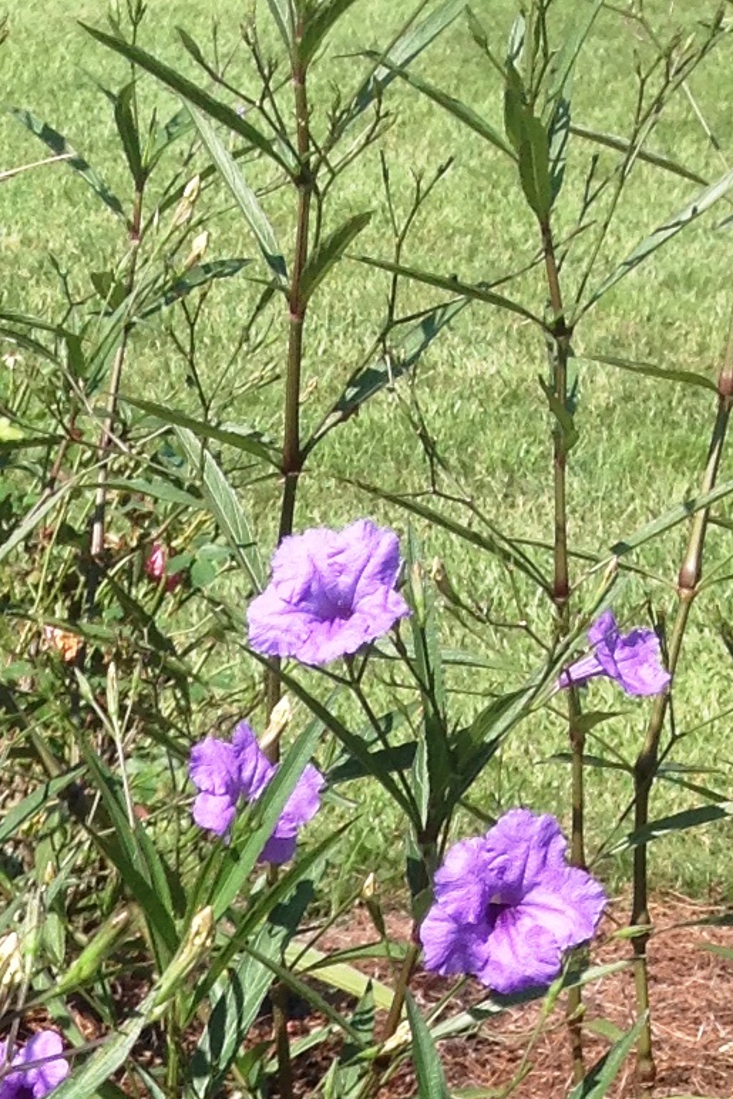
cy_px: 1728
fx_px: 3724
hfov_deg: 10.7
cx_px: -467
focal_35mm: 122
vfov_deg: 15.3
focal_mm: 4.28
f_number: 2.4
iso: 50
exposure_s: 1/1008
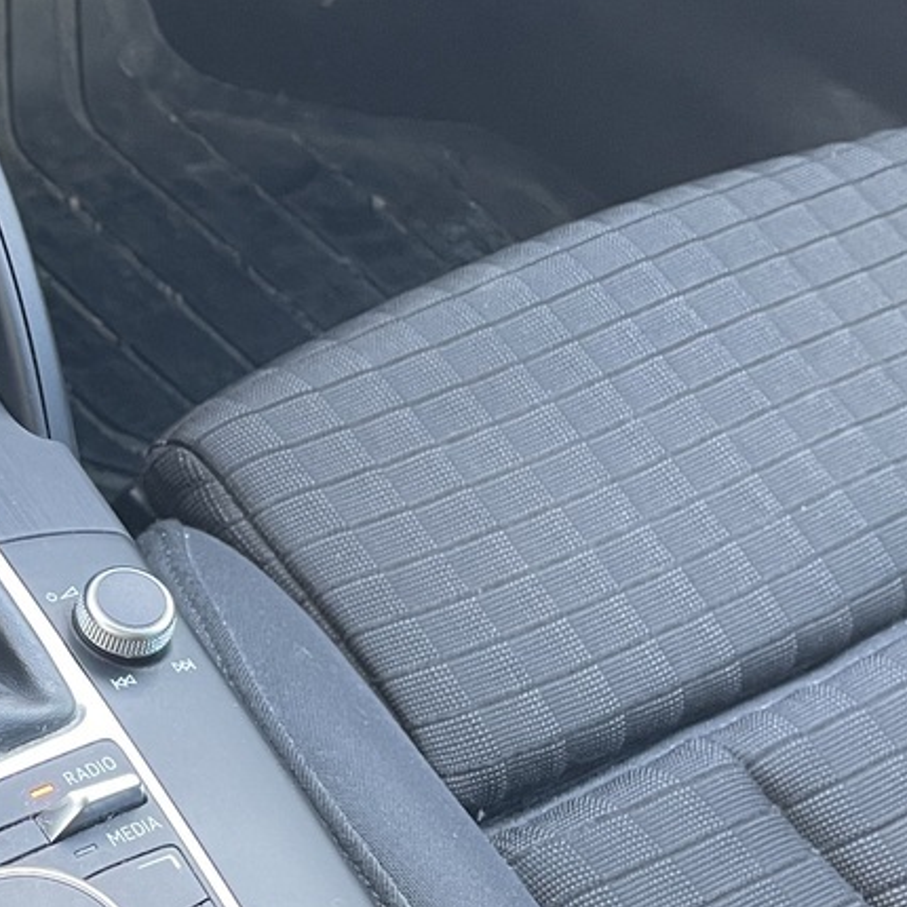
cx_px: -266
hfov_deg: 20.6
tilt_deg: -44.1
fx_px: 2283
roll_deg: -1.6
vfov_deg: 22.5
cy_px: 481
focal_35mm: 77
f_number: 1.6
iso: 160
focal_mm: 4.2
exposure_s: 1/60
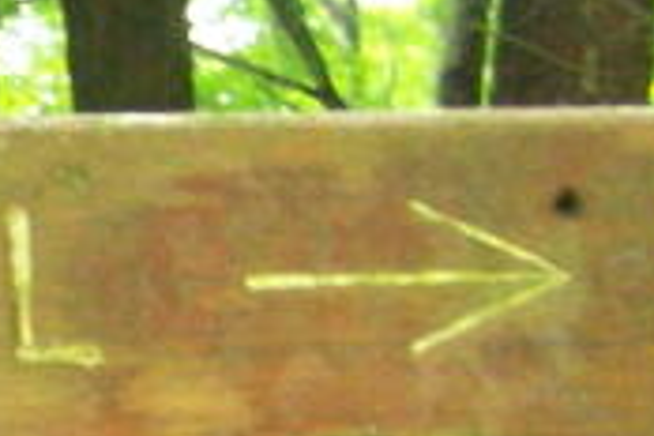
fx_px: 4214
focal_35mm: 232
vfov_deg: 5.9
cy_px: 586
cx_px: -977
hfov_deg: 8.1
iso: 400
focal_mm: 6.3
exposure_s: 1/30
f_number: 2.8
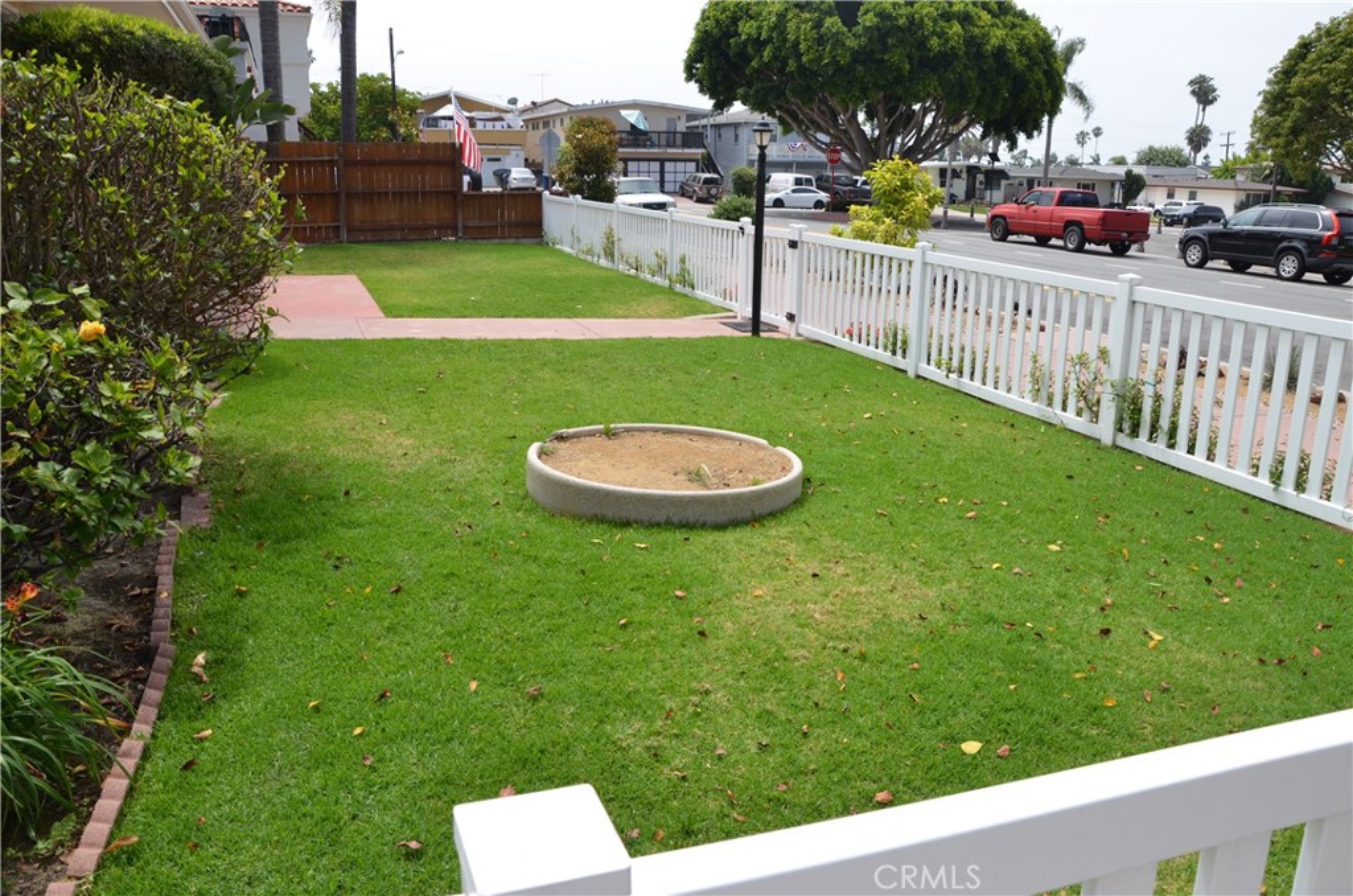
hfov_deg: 67.5
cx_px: 676
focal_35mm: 27
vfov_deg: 47.7
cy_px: 448
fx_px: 1013
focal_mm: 18
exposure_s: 1/250
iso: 125
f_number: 8
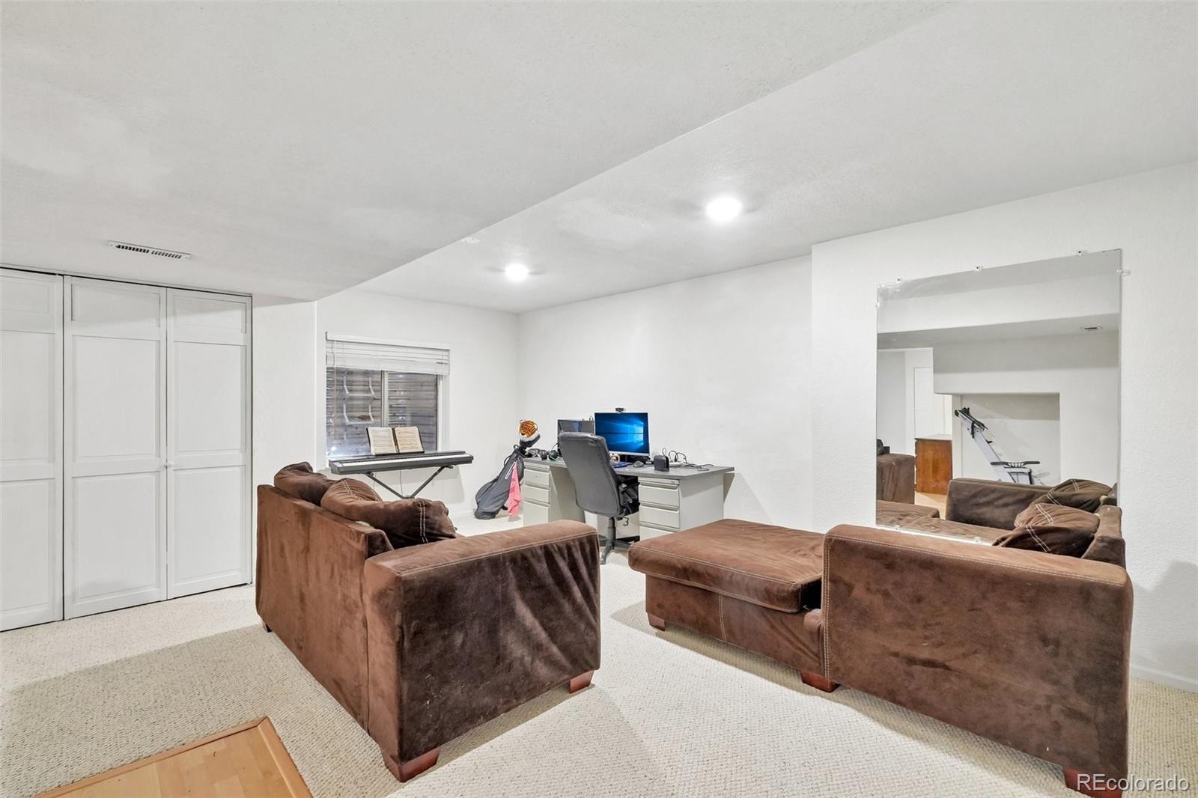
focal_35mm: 16
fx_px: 519
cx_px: 599
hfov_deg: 98.2
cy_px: 399
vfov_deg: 75.1
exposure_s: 1/5
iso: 800
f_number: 8
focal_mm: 10.4
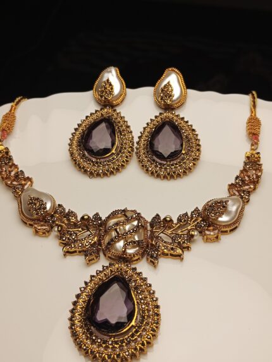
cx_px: 136
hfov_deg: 39.7
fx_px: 377
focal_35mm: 36
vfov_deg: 51.3
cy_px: 181
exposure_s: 1/334
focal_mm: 3.98
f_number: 1.8
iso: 50
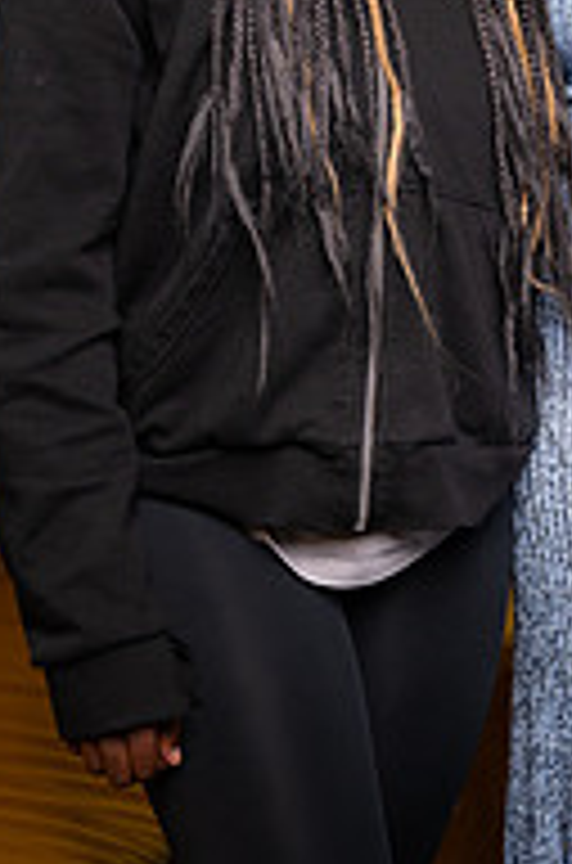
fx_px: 2756
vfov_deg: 17.6
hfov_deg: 11.8
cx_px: 538
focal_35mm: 115
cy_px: 126
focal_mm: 49
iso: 1250
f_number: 3.5
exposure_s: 1/250
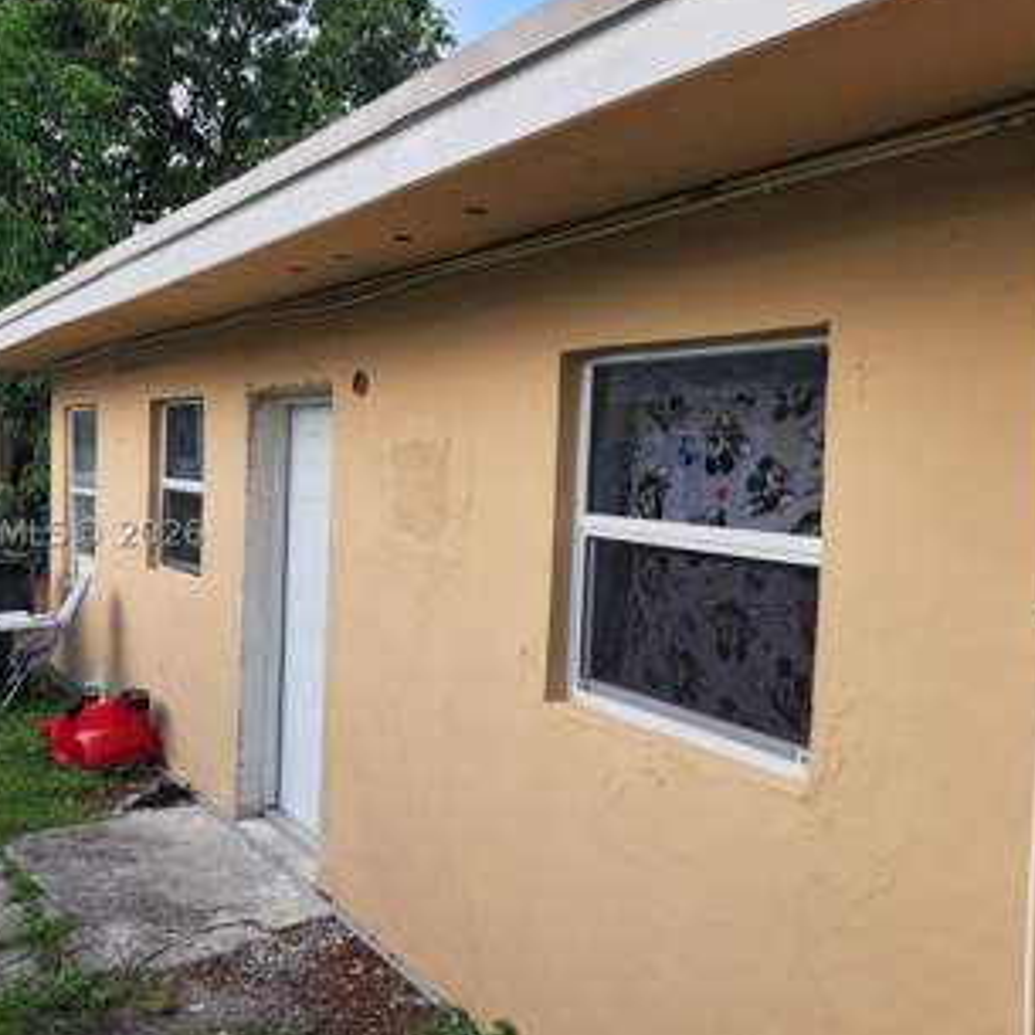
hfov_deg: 51.1
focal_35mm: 32
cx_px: 516
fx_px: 1082
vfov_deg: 51.1
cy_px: 533
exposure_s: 1/180
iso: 40
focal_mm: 5.4
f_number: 1.8
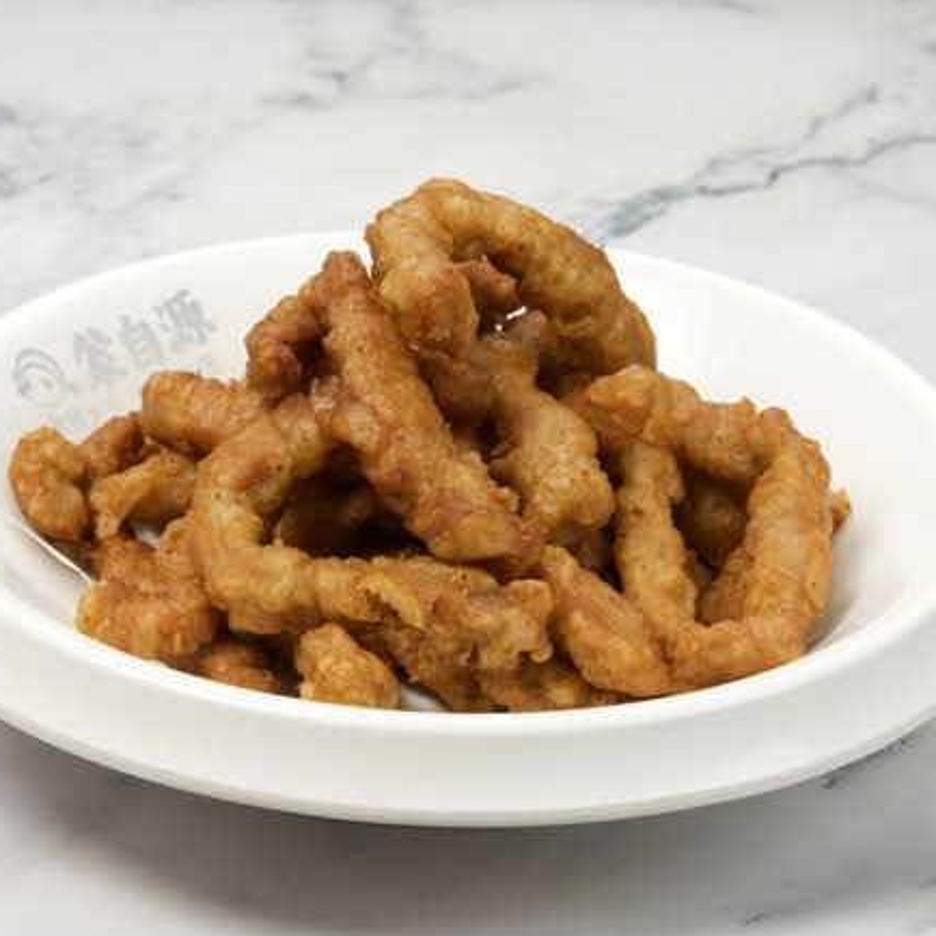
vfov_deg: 17.0
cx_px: 440
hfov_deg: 17.0
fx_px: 3140
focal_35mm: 103
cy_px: 470
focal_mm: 53
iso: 160
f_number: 11
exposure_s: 1/125
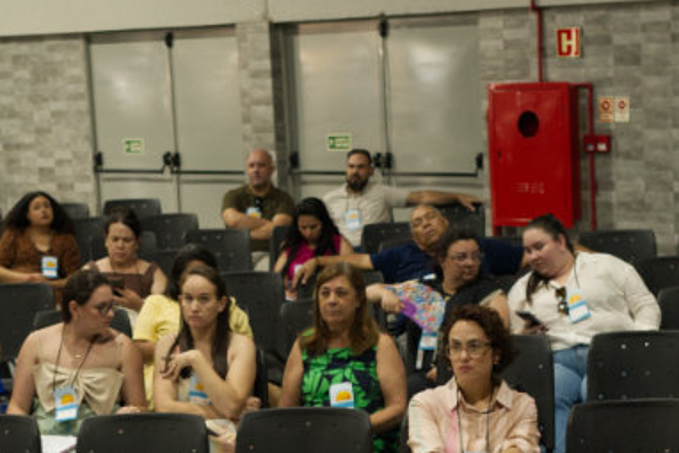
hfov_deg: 18.6
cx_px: 311
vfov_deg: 12.3
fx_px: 2075
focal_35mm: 110
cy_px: 493
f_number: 2.5
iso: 2000
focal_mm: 35
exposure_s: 1/100
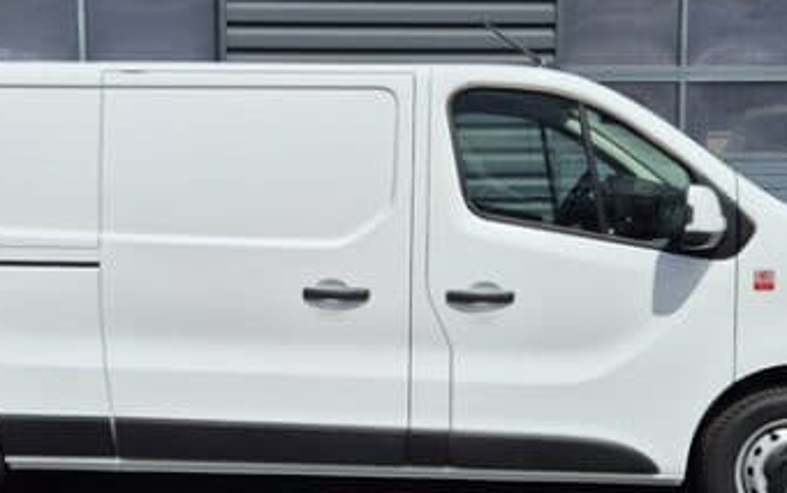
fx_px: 1180
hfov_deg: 36.8
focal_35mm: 55
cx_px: 356
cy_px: 308
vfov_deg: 23.5
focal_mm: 5.4
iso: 25
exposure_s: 1/4096
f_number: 1.8
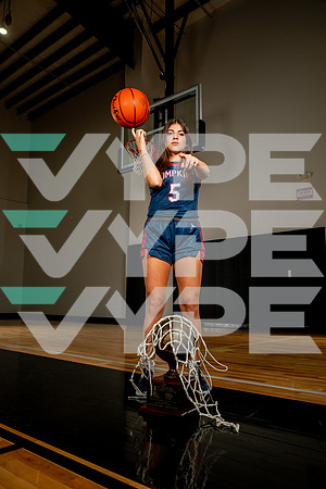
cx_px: 163
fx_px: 407
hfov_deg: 43.6
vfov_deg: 61.9
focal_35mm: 30
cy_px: 244
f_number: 8
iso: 250
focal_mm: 30
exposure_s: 1/500
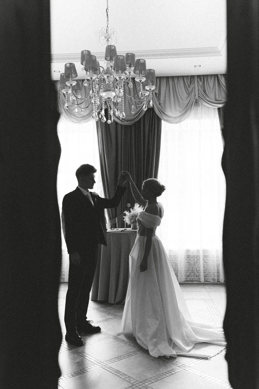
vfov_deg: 54.4
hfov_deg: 37.9
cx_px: 130
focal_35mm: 35
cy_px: 194
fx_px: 378
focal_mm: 35
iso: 1250
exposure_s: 1/160
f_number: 4
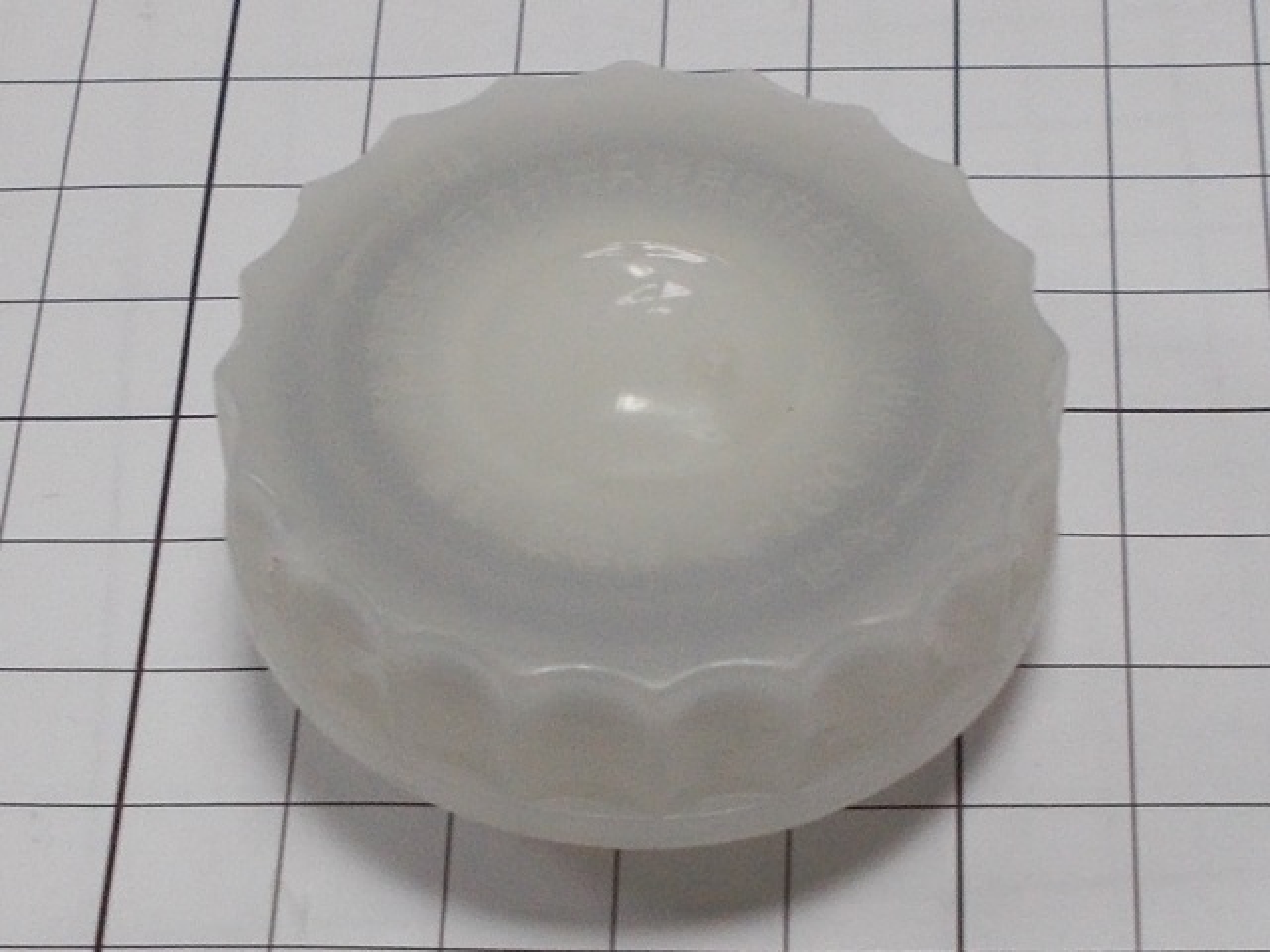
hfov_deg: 67.3
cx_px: 635
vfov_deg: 53.1
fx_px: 954
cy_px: 476
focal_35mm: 26
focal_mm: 4.6
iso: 100
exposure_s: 1/25
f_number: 3.2
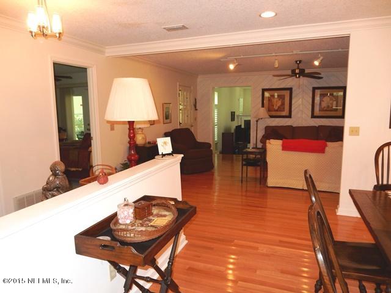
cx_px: 196
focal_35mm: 25
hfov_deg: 69.4
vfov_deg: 54.9
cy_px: 146
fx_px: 282
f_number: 3.7
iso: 200
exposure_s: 1/30
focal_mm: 4.5
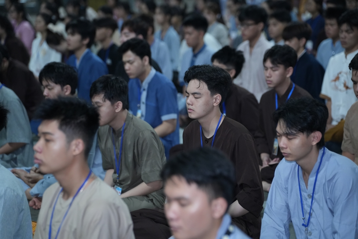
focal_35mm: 103
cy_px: 120
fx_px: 1024
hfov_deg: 19.8
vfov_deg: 13.3
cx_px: 179
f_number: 2.8
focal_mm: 103
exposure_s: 1/125
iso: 4000
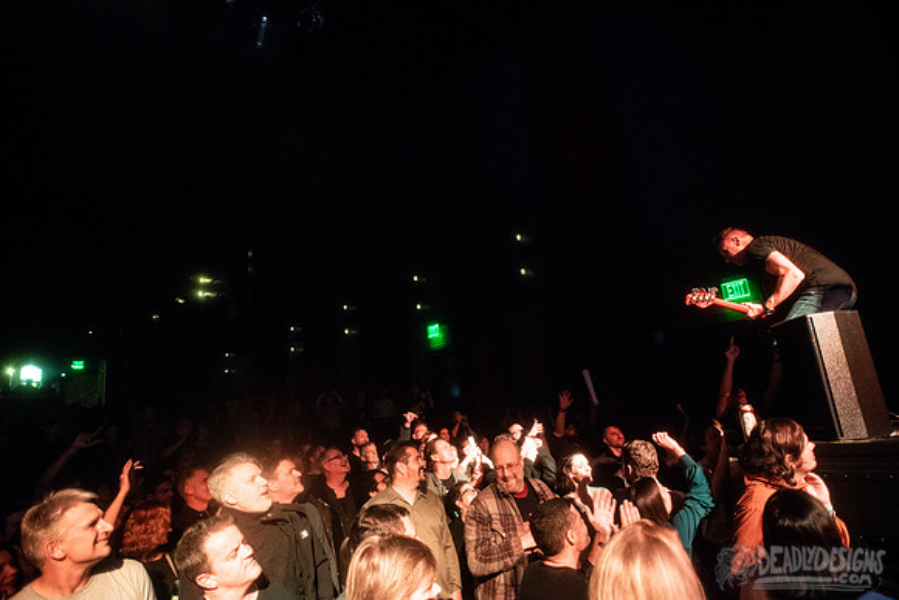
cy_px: 300
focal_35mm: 20
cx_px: 450
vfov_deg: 62.0
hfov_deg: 84.0
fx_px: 500
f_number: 3.5
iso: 3200
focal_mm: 20
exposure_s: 1/160
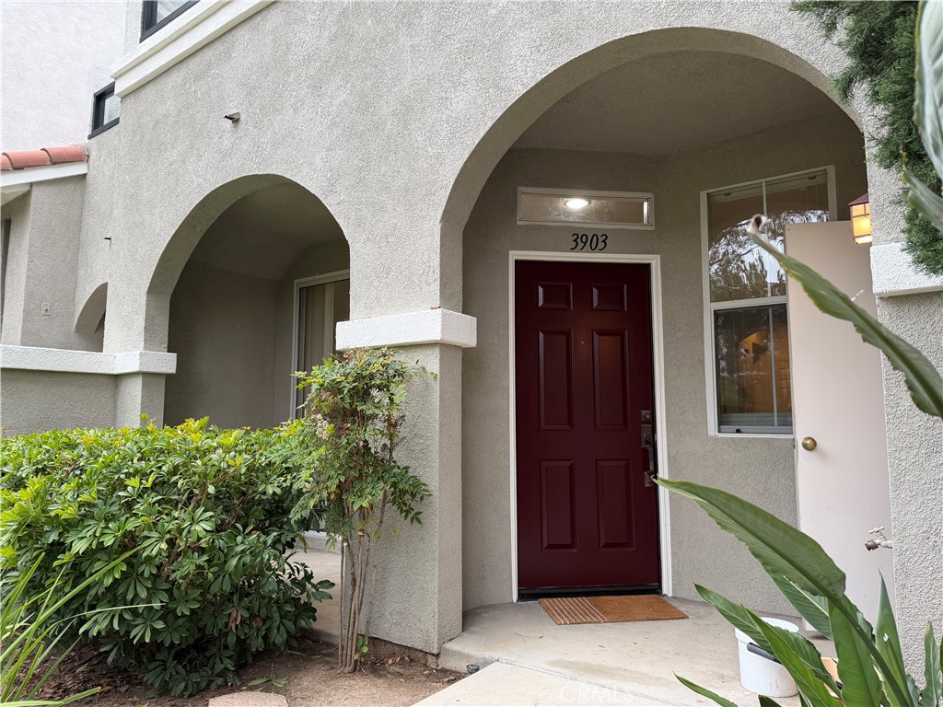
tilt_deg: +5.5
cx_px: 472
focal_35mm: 24
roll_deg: -1.2
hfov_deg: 71.6
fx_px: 654
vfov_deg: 56.8
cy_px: 354
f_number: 1.78
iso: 160
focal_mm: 6.76
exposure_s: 1/121
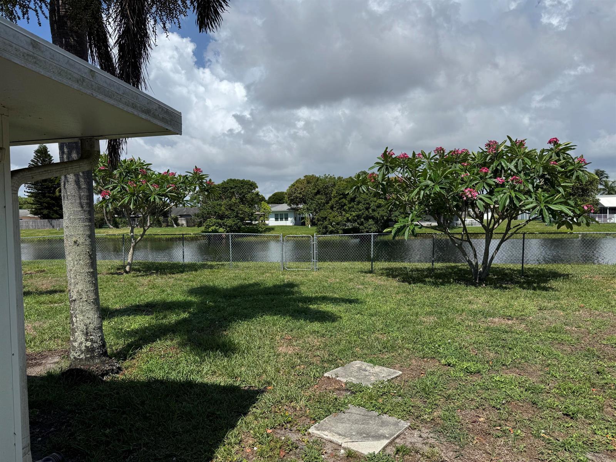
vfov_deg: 56.8
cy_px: 231
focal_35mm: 24
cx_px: 308
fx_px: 427
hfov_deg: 71.6
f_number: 1.78
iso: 80
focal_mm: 6.76
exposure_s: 1/7937
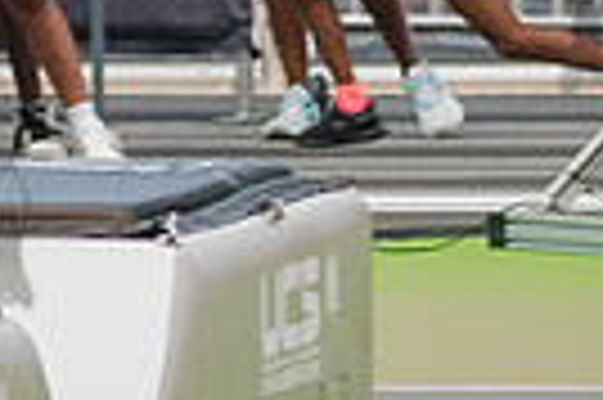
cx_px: 350
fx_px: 16244
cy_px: -80
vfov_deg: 1.4
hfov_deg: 2.1
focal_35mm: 971
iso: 6400
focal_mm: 145
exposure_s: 1/320
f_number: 4
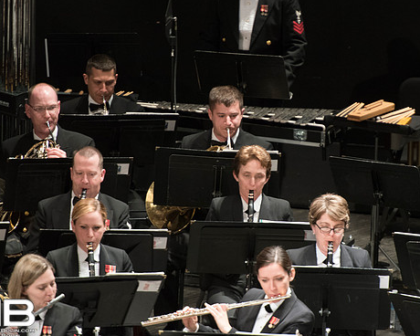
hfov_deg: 4.1
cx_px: 229
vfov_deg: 3.3
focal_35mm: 473
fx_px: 5880
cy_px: 166
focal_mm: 400
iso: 4000
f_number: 5.6
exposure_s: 1/125
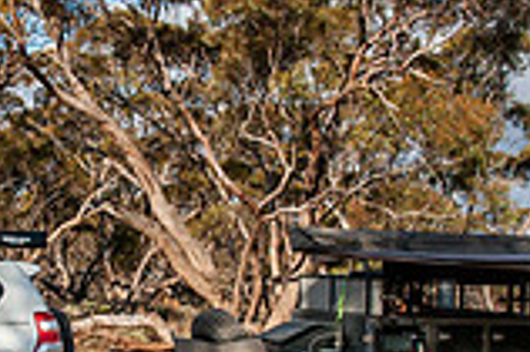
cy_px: 243
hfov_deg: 22.9
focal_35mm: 88
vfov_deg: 15.5
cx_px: 121
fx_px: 1294
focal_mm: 16
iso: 250
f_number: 7.1
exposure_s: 1/500
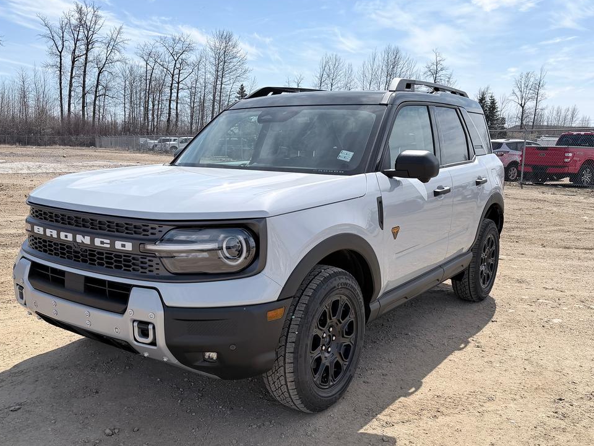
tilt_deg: -12.1
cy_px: 249
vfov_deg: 44.1
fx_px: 549
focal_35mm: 32
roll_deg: -1.9
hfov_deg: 56.6
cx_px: 258
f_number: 1.78
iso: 125
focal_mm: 6.76
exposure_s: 1/5319
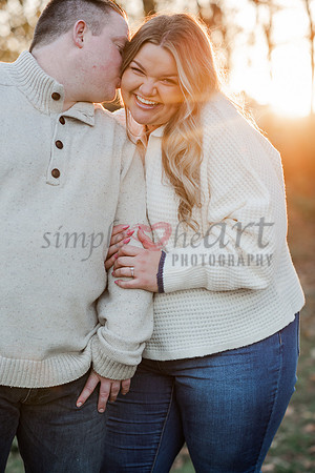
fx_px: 1116
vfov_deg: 23.9
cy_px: 236
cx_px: 158
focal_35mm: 85
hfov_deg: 16.1
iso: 400
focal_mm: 85
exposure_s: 1/320
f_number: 2.8
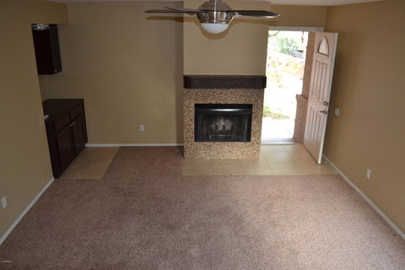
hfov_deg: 67.4
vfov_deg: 47.9
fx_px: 304
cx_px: 202
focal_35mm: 27
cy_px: 135
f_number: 3.5
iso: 500
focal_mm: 18
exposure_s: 1/60
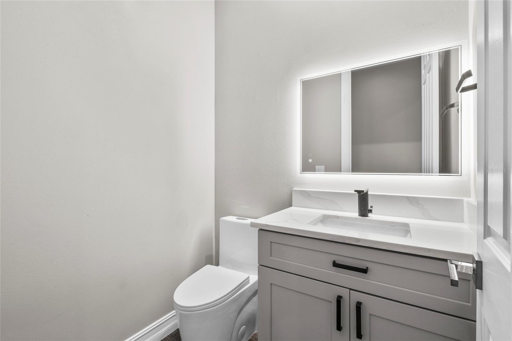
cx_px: 256
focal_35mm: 15
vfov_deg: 77.3
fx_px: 213
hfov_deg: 100.4
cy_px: 170
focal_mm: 10
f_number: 7.1
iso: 100
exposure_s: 1/1.25
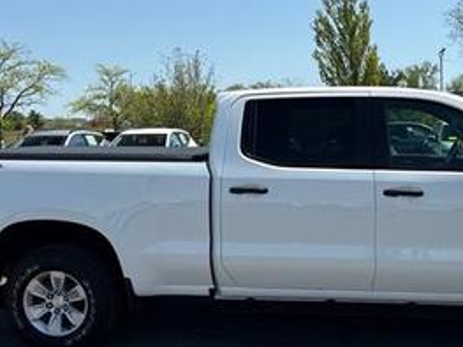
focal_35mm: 46
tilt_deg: -3.8
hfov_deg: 40.4
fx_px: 615
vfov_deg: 31.5
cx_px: 329
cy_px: 180
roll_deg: +2.7
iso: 80
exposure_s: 1/1770
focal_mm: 6.76
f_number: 1.78
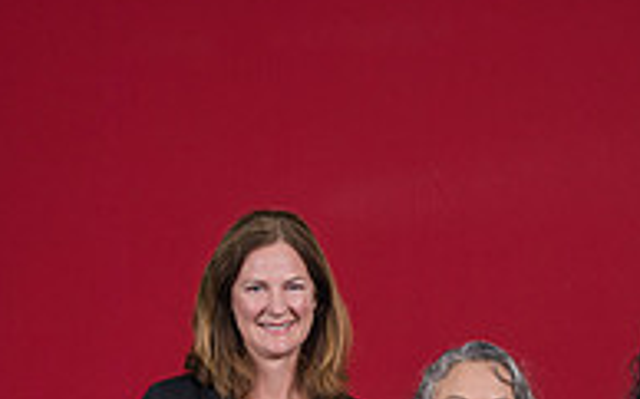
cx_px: 452
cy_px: 628
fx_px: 1900
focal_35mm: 109
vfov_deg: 11.4
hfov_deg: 19.0
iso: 100
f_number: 5
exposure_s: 1/160
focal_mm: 24
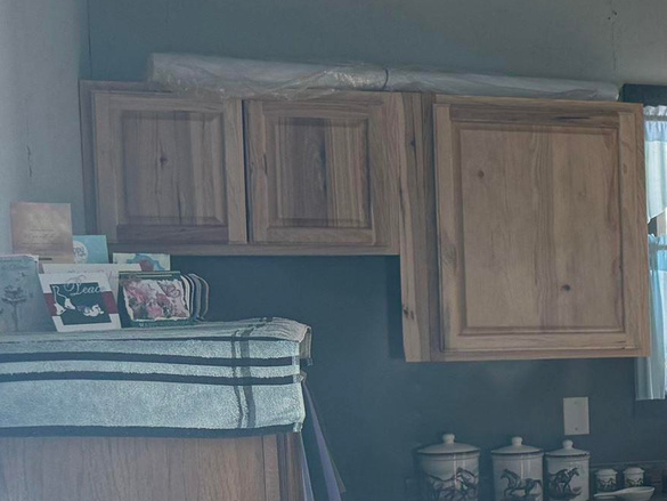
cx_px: 1113
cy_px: 397
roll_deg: -0.2
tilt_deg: -4.5
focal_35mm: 84
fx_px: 1619
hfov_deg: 19.1
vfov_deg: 17.4
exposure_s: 1/222
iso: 125
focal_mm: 6.76
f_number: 1.78
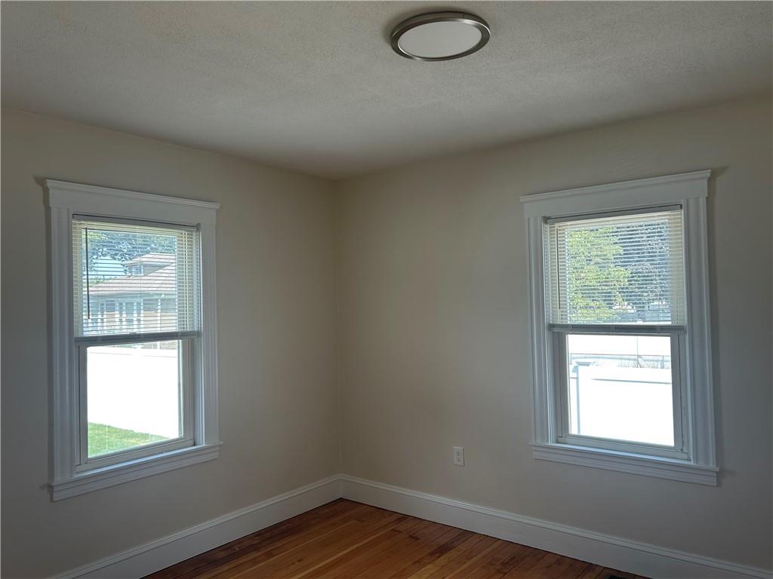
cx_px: 386
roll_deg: +1.0
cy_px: 290
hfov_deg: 67.3
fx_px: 581
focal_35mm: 26
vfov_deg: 53.1
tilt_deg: +0.9
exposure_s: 1/302
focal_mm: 5.7
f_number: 1.5
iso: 50
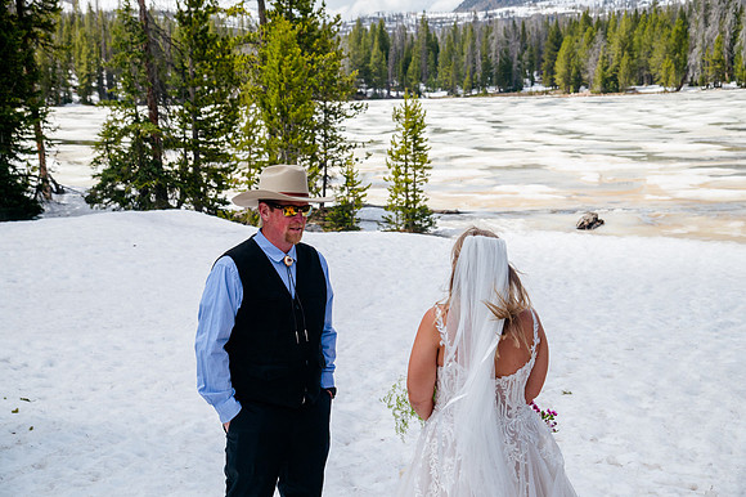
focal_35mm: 65
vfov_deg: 20.8
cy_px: 248
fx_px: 1354
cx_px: 373
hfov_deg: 30.8
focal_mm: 65
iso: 200
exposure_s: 1/640
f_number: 8
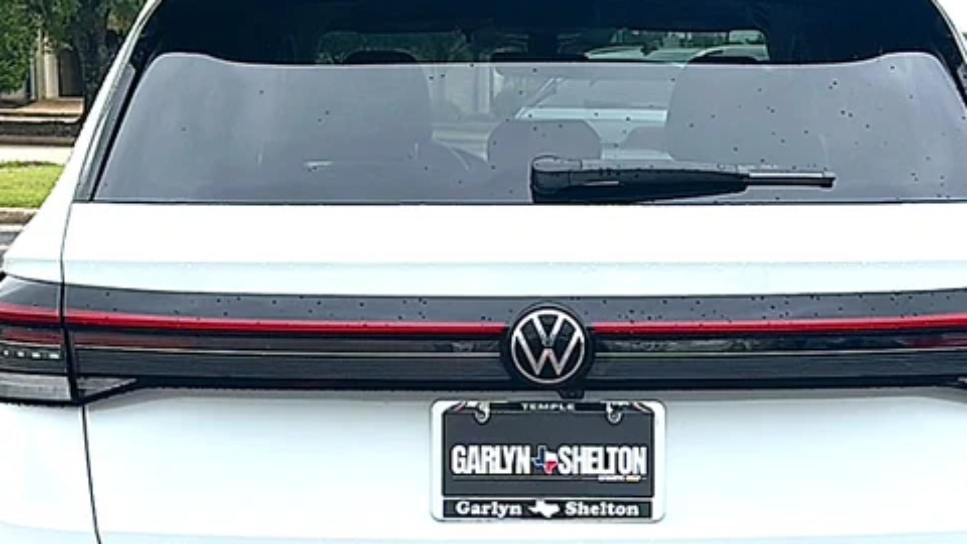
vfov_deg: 19.3
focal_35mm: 62
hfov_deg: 33.8
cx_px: 556
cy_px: 410
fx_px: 1590
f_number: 1.78
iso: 80
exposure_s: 1/1086
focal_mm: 6.86
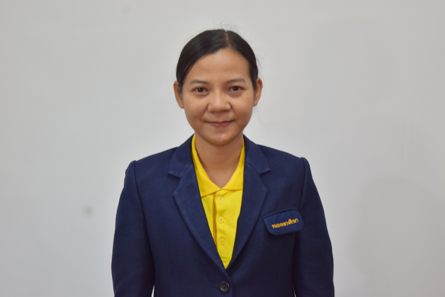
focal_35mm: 82
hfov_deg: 24.6
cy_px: 148
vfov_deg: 16.6
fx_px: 1020
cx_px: 222
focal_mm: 55
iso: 640
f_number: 5.6
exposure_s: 1/15
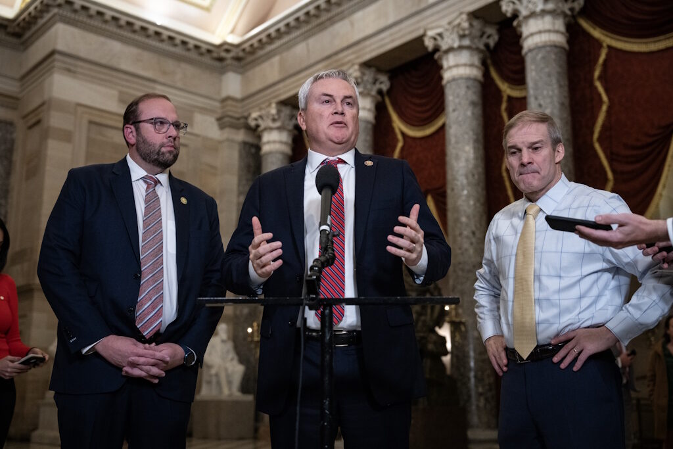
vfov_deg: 33.4
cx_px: 336
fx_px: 748
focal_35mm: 40
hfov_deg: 48.5
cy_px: 224
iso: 4000
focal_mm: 40
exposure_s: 1/200
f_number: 2.8
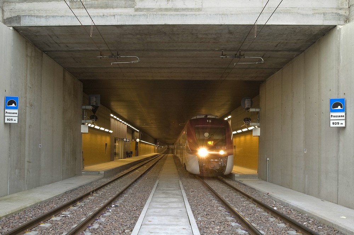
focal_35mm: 30
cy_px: 118
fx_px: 295
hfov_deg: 62.0
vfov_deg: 43.5
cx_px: 177
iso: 200
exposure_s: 1/6
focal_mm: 20
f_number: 8
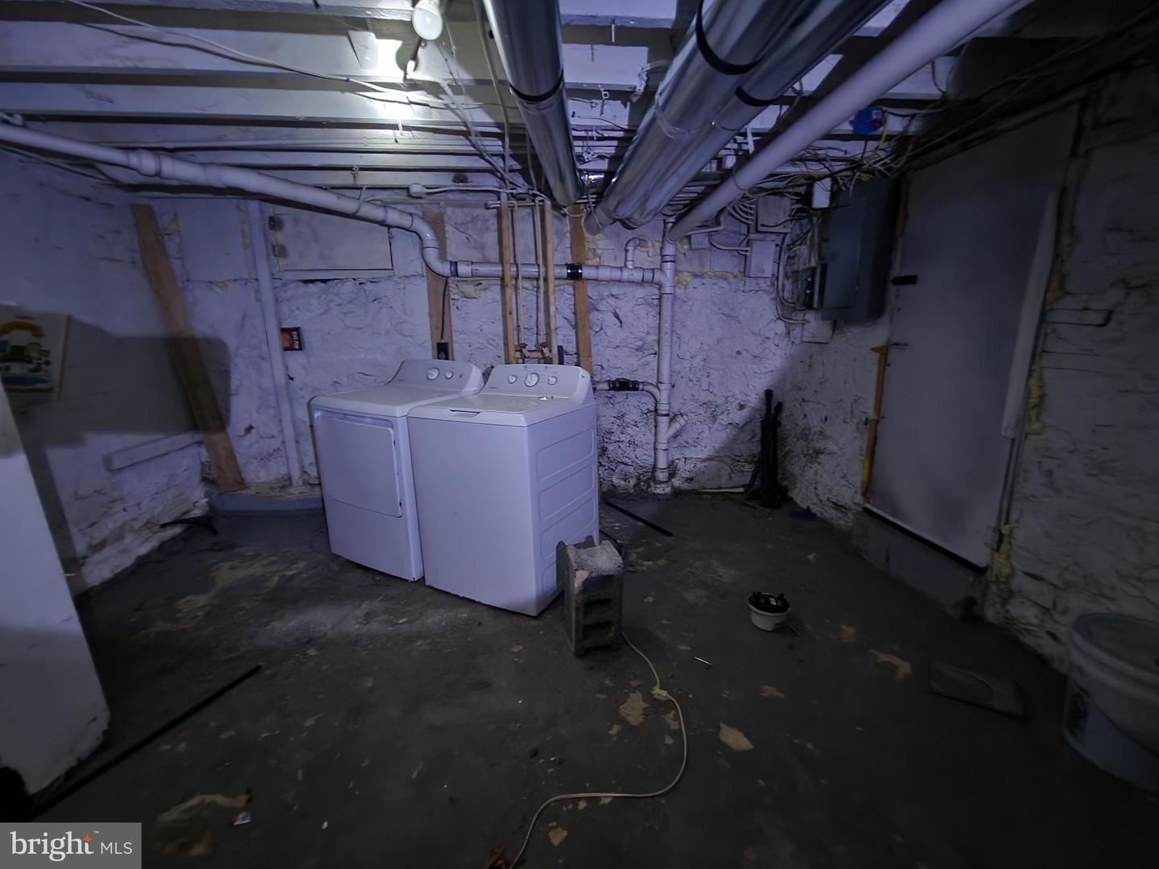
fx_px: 435
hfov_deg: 106.2
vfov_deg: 89.9
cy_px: 434
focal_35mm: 13
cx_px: 580
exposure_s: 1/4
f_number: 2.2
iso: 500
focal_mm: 2.2
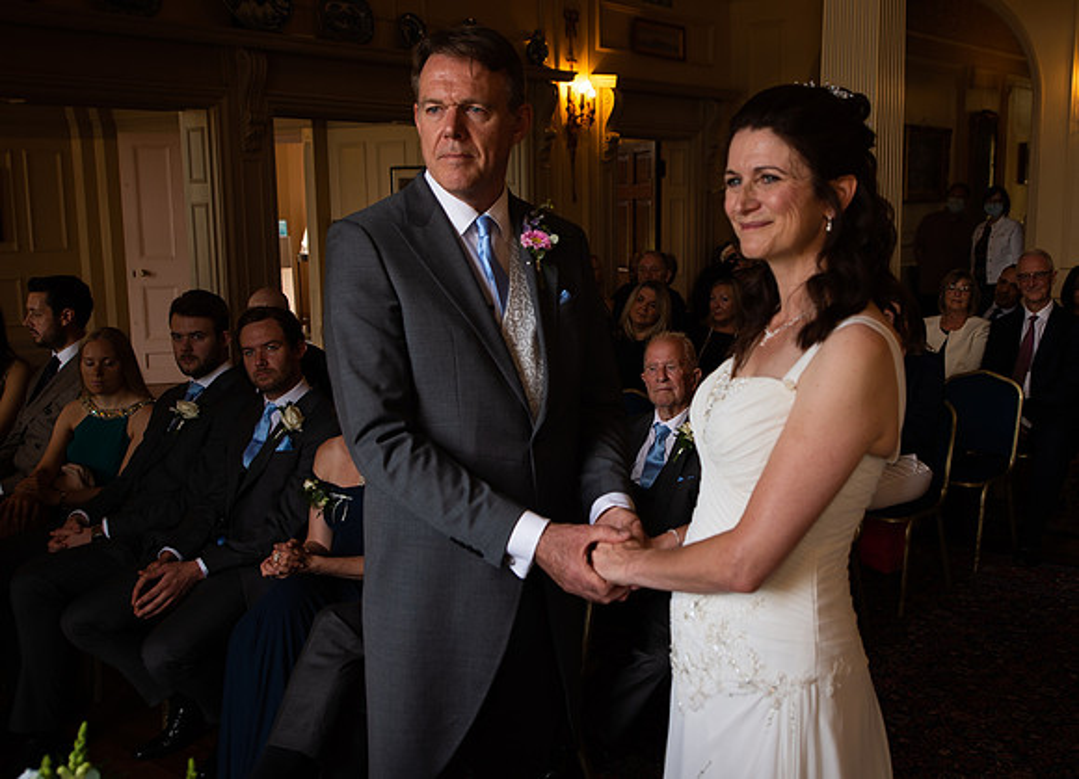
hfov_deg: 48.7
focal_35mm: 39
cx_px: 620
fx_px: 1188
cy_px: 380
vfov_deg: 36.3
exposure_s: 1/100
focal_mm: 24
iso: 100
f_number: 2.8
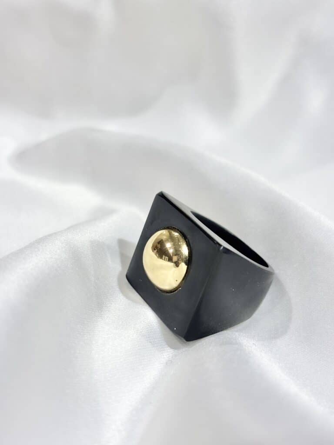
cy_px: 222
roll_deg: +9.4
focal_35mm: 52
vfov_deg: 36.8
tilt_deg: -26.9
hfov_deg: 28.0
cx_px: 167
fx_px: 669
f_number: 1.6
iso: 32
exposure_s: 1/212
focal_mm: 5.96
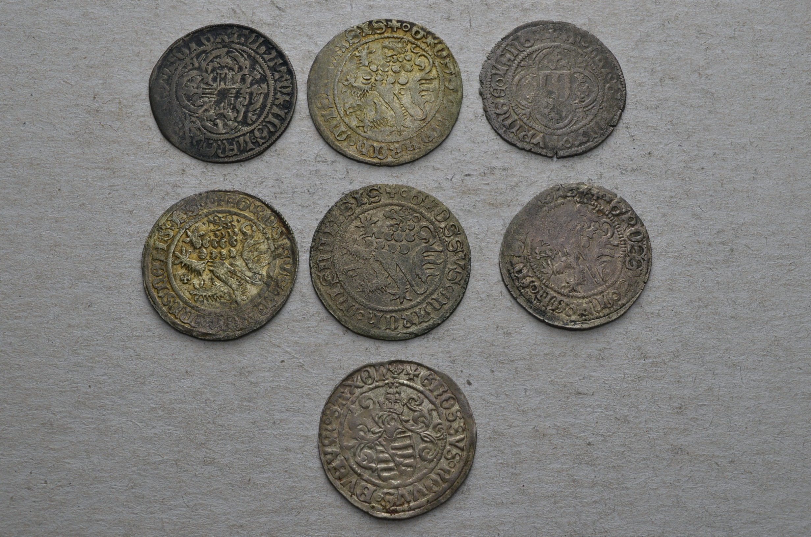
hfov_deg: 41.2
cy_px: 268
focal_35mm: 48
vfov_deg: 28.0
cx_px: 406
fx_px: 1079
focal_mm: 32
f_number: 14
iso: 400
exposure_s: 1/200
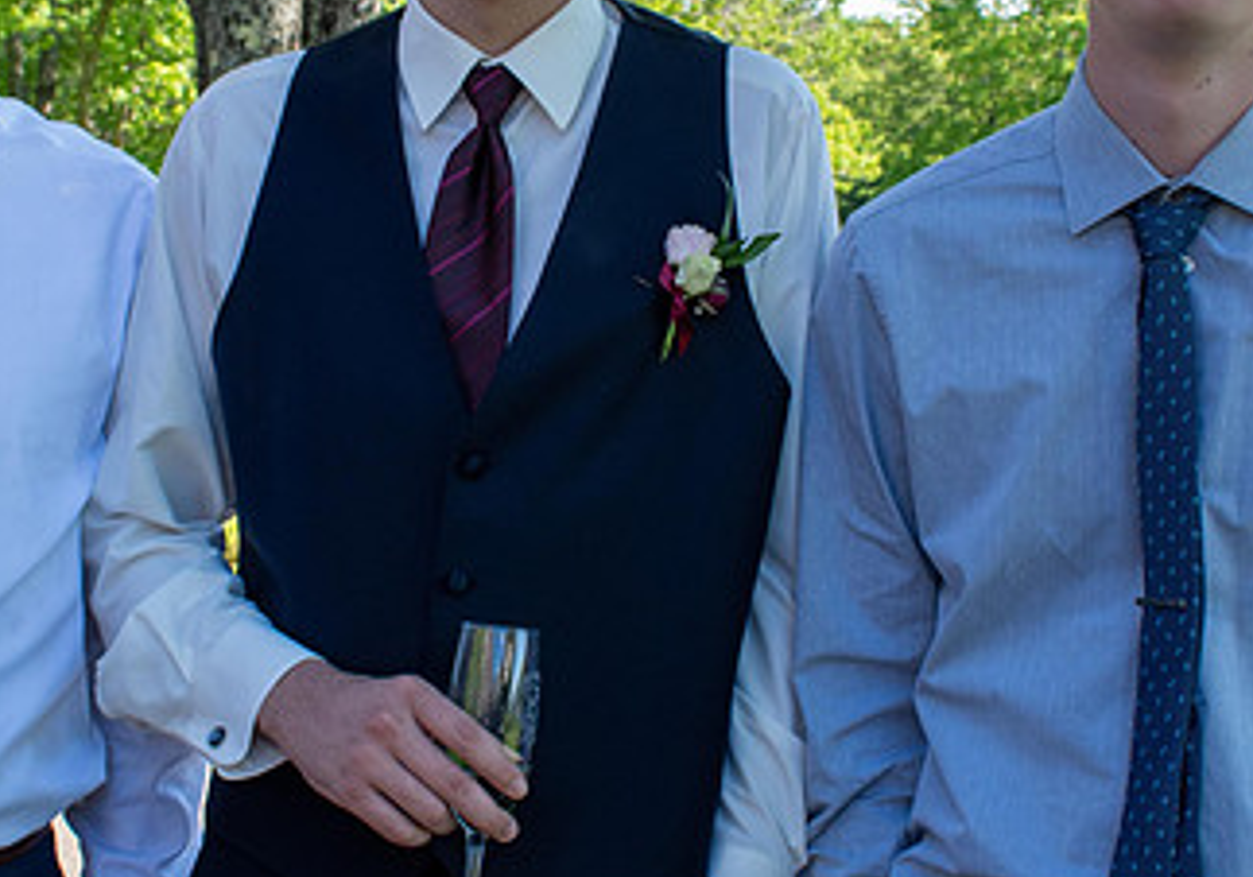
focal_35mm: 72
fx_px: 2545
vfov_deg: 19.5
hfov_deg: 27.6
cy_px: 256
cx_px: 539
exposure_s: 1/250
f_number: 8
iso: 280
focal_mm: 23
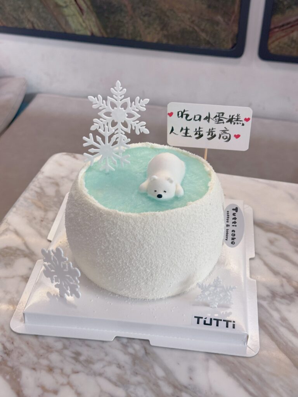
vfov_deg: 39.7
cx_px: 149
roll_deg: -2.0
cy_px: 198
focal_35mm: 48
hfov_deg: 30.3
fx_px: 551
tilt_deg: -35.7
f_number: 1.78
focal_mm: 6.86
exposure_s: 1/50
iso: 125
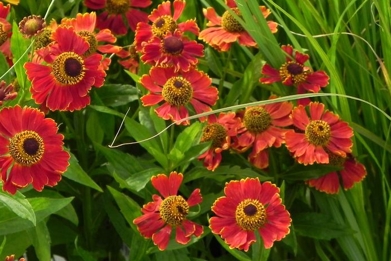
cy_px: 84
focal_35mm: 169
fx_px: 1836
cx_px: 92
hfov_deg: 12.1
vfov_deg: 8.1
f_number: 4.5
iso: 160
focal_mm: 18.8
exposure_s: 1/250
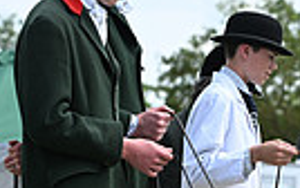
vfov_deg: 3.3
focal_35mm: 397
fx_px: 3249
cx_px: 524
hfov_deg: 5.2
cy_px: 187
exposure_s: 1/1000
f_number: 4.5
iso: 280
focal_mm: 90
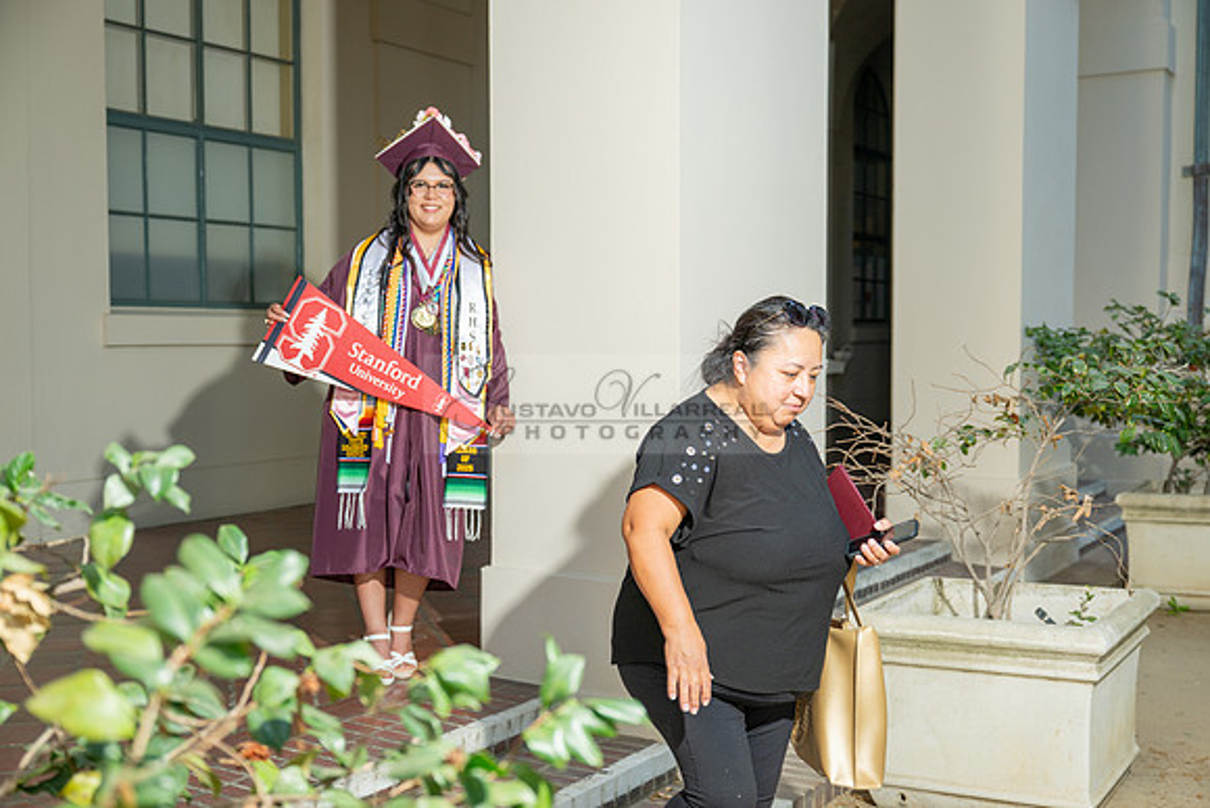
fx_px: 1446
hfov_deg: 45.4
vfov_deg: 31.2
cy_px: 404
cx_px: 605
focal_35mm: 43
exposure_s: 1/200
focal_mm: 43
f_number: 3.5
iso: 200
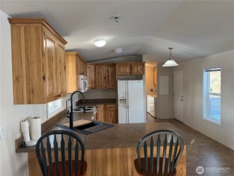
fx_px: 162
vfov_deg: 56.8
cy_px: 88
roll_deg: -0.7
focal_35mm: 24
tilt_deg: -5.6
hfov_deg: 71.6
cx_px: 117
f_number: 1.78
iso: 200
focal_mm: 6.76
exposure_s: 1/164
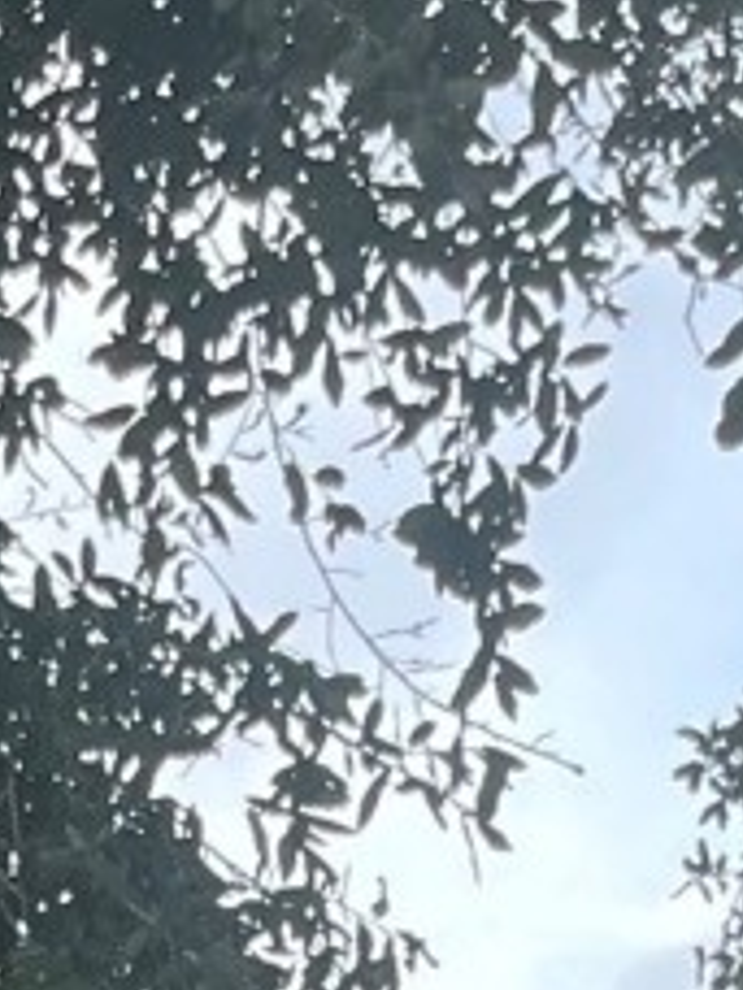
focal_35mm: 175
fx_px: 5008
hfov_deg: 8.5
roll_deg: +1.9
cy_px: 3092
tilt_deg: -4.4
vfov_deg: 8.9
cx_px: 300
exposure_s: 1/381
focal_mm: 5.1
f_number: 1.6
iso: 50
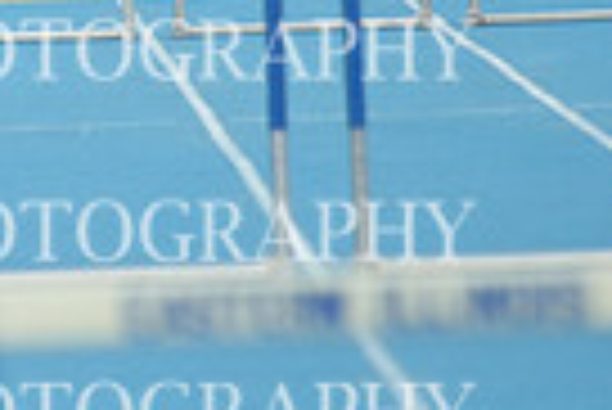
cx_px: -176
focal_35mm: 1704
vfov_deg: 0.8
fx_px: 28999
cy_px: -223
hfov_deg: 1.2
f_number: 5.6
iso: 400
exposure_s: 1/1000
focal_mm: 400
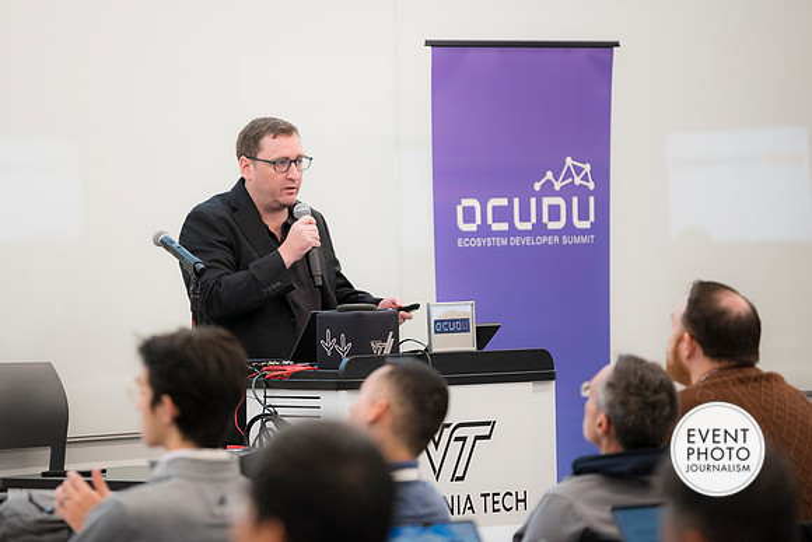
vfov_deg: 6.9
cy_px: 271
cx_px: 406
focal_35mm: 200
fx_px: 4512
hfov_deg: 10.3
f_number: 2.8
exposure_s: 1/160
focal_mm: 200
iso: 1000
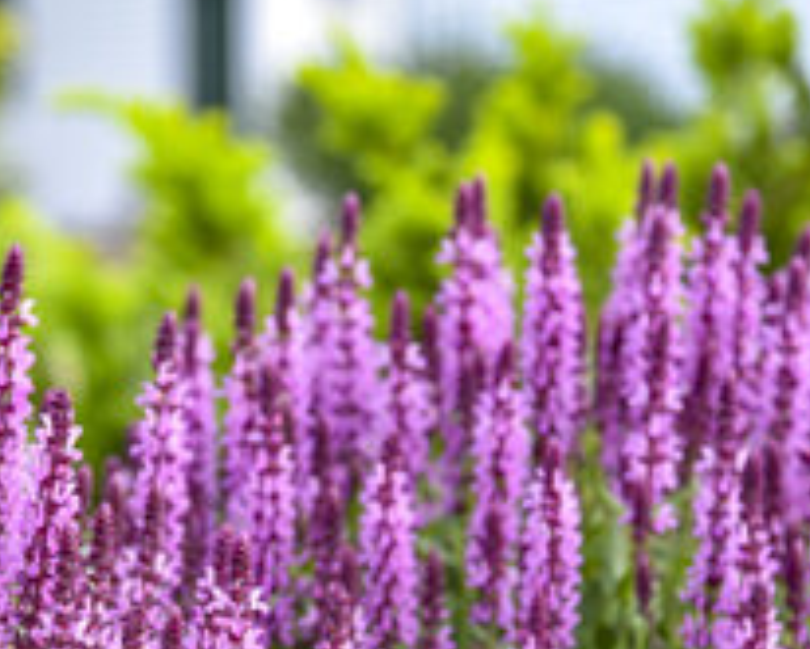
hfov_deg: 10.2
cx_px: 28
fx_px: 4485
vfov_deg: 8.2
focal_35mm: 187
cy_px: 625
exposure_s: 1/60
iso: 400
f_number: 4
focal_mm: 82
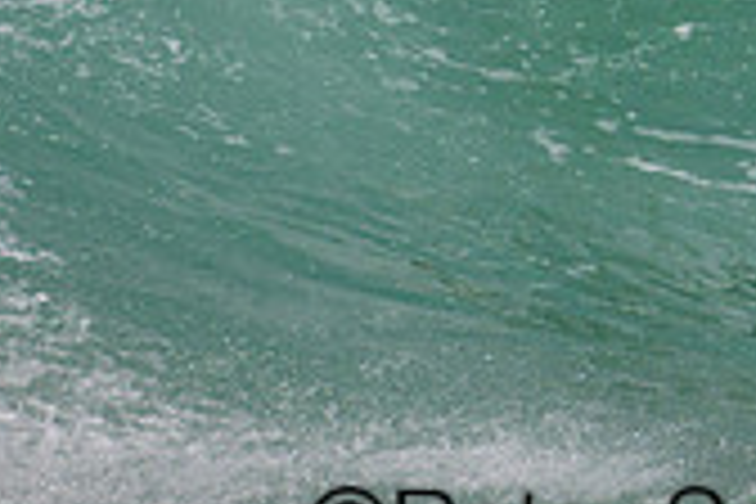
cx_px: 657
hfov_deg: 0.9
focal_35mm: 2343
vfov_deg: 0.6
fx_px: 49199
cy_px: -218
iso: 720
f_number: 11
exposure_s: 1/2000
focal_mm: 680
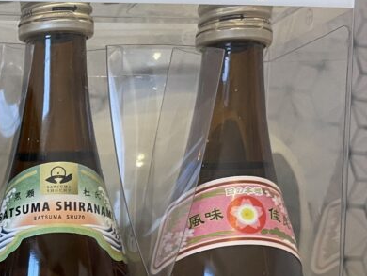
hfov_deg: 22.0
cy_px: 320
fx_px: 849
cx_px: -107
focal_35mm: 80
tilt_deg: -4.3
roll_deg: -0.4
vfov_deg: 17.7
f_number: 1.6
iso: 160
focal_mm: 4.2
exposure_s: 1/60
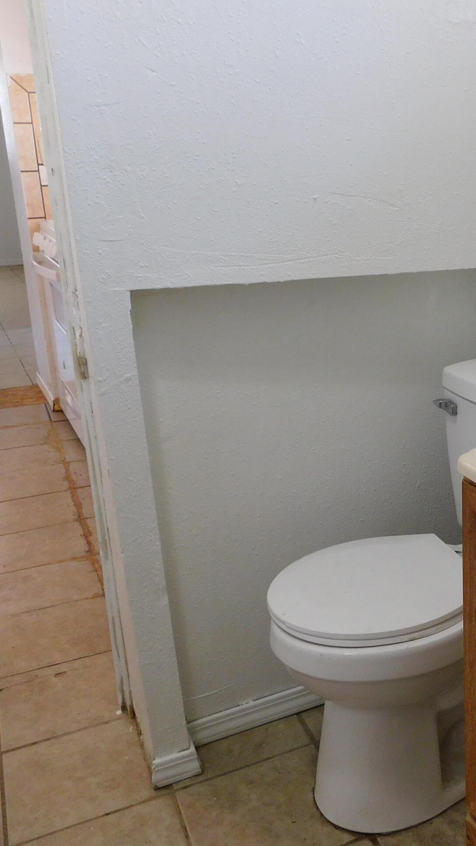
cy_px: 411
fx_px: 875
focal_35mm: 39
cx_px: 461
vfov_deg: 51.6
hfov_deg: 28.8
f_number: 3
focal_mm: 4
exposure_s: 1/30
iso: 220
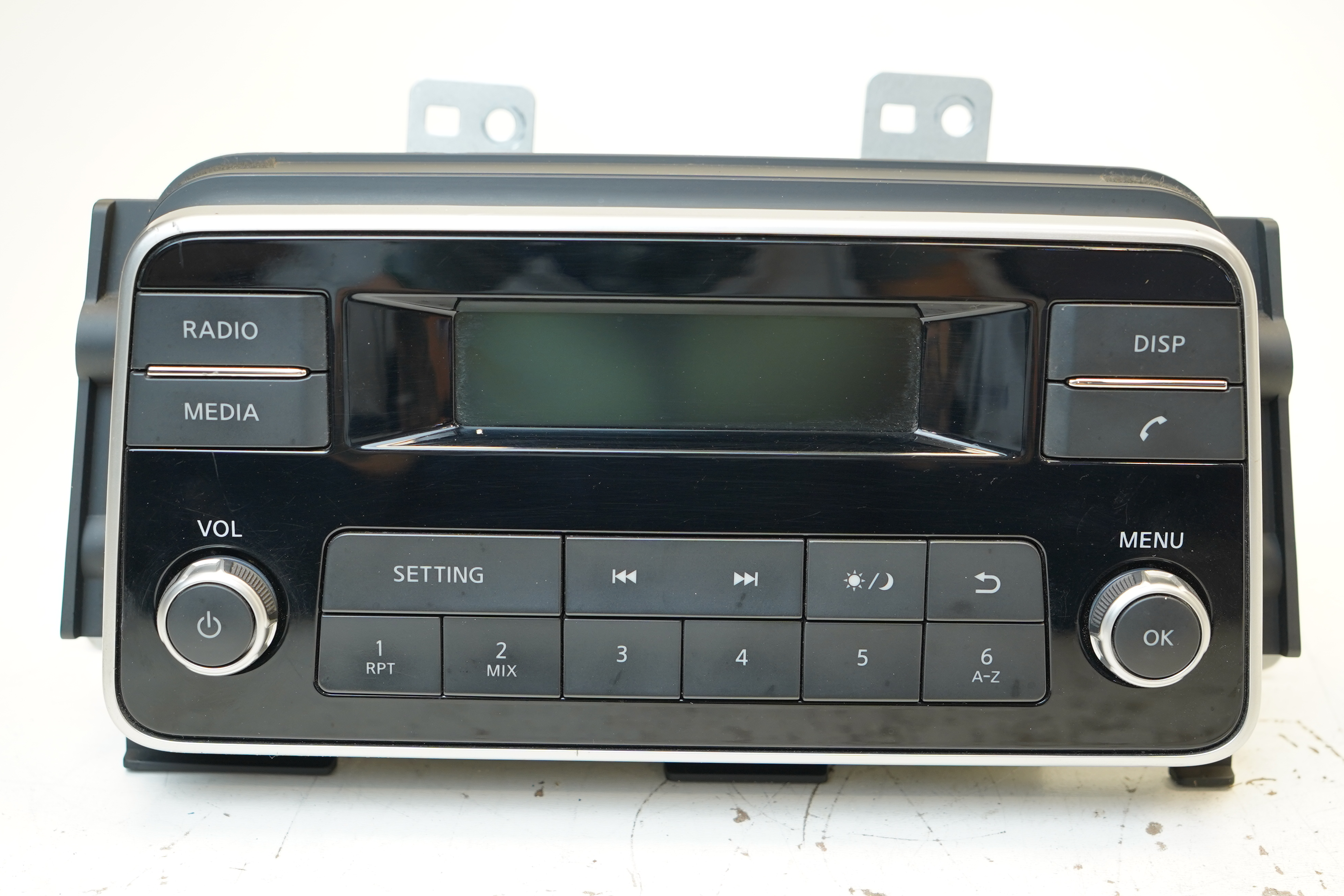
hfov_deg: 41.1
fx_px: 1792
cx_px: 672
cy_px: 448
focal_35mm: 48
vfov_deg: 28.1
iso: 320
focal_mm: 32
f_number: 4
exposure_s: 1/60
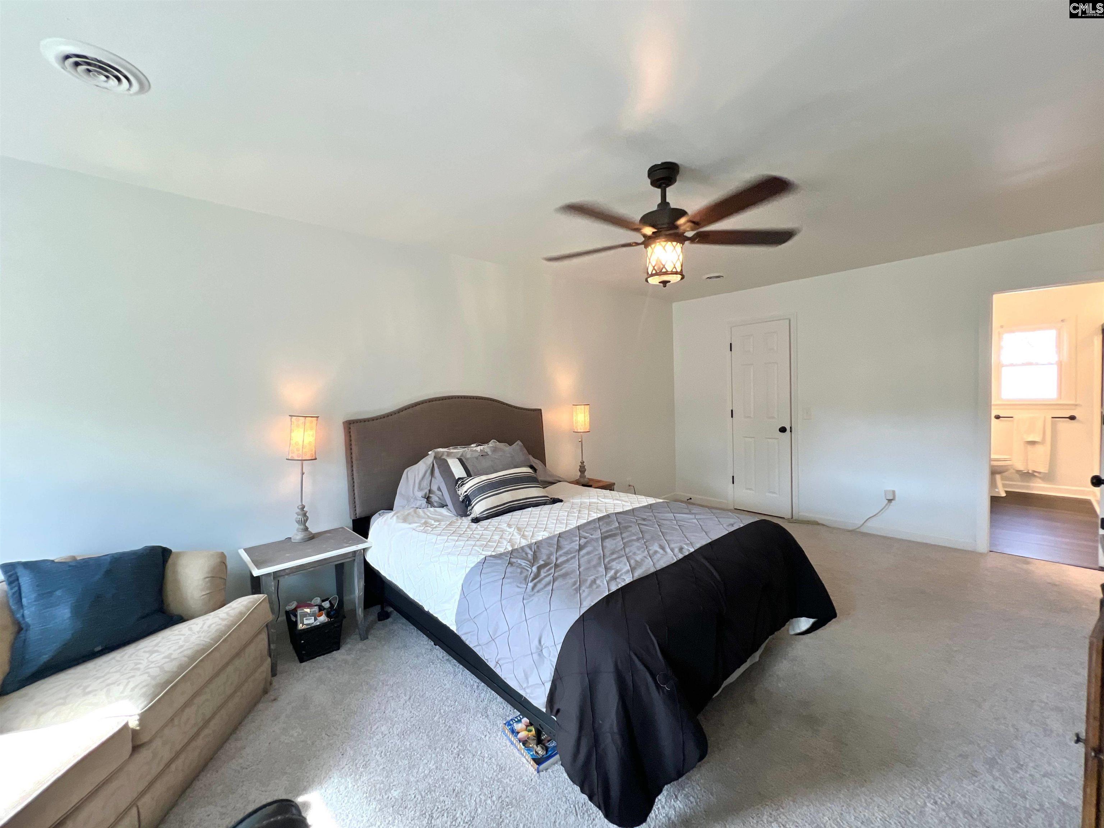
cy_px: 414
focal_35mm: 13
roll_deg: +1.5
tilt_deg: -3.8
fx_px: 415
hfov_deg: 106.2
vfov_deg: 89.9
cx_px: 552
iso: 125
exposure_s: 1/60
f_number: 1.8
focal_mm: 1.57
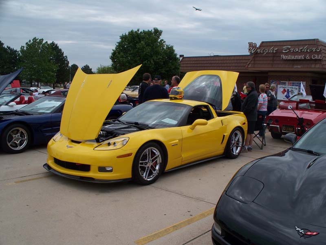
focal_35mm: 36
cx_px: 163
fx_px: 339
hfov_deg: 51.4
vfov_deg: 39.7
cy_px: 122
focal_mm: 7.5
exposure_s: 1/500
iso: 64
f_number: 5
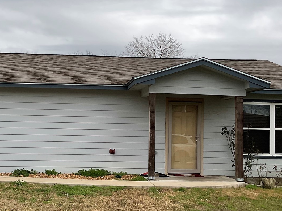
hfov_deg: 34.2
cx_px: 108
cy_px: 105
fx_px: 456
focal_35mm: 56
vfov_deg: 26.1
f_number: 1.8
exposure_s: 1/1984
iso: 16
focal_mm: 3
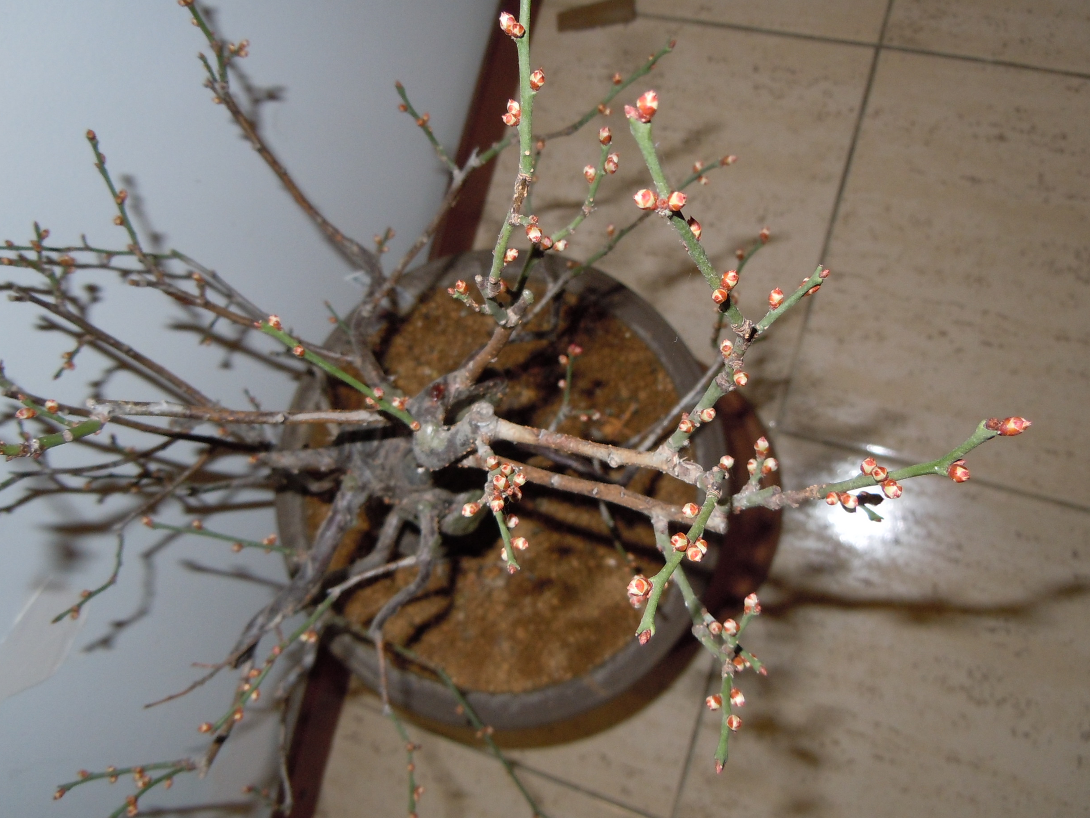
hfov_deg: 56.8
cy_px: 402
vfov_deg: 44.2
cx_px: 527
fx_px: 1008
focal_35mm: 32
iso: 200
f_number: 3.5
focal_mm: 5.4
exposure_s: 1/30
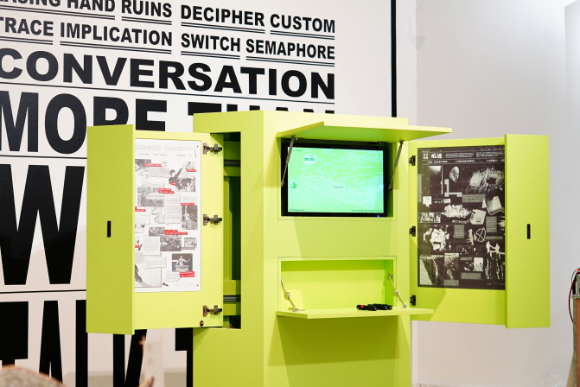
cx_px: 176
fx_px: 983
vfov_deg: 22.3
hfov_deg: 32.5
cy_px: 190
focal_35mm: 61
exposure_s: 1/200
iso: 800
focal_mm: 40
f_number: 2.5
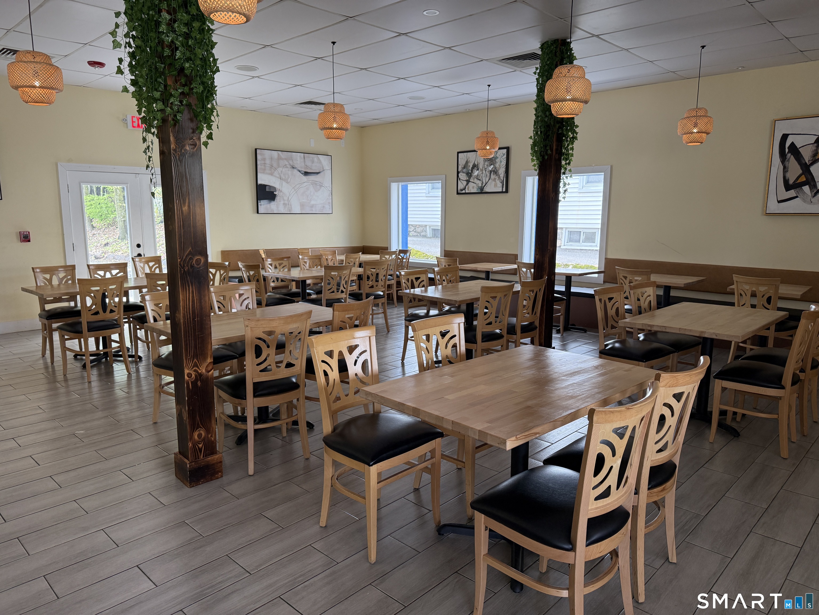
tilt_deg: -9.6
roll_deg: +0.2
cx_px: 410
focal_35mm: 24
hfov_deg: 71.6
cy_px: 308
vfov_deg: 56.8
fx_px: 568
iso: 200
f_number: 1.78
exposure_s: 1/157
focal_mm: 6.76
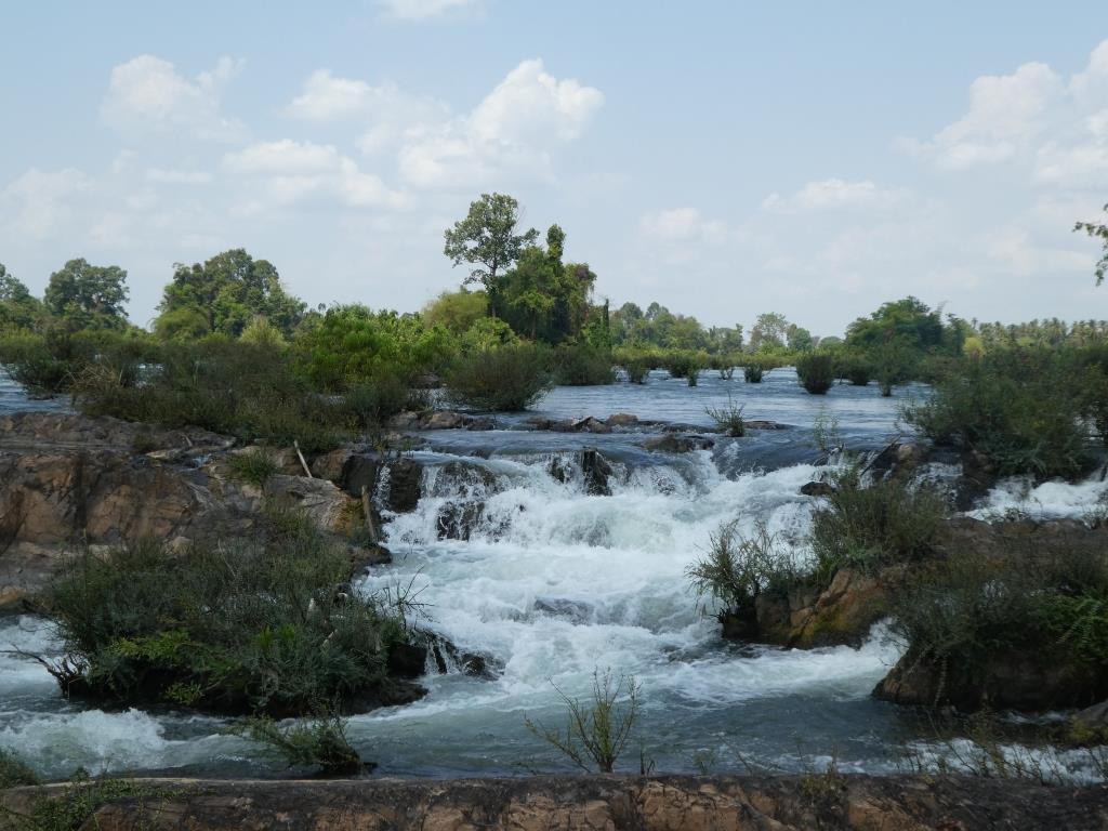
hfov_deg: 42.9
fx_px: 1408
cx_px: 554
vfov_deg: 32.9
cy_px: 416
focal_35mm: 44
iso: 80
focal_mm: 7.8
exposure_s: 1/640
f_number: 3.9
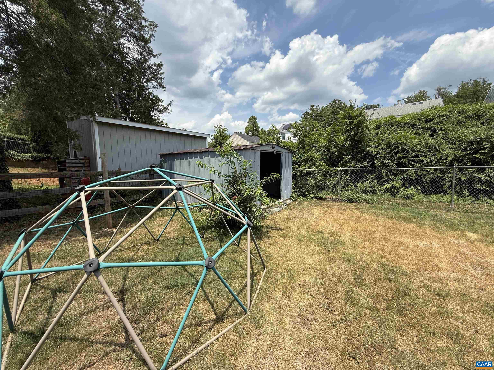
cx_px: 247
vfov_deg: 85.7
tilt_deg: -4.1
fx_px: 200
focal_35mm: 14
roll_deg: +2.3
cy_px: 185
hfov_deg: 102.1
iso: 50
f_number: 2.2
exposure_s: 1/1534
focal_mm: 2.22
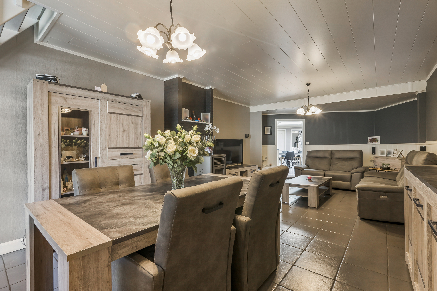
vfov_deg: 73.8
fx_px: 194
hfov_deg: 96.7
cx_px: 218
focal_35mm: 16
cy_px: 146
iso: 250
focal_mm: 16
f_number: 11
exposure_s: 1/1.25
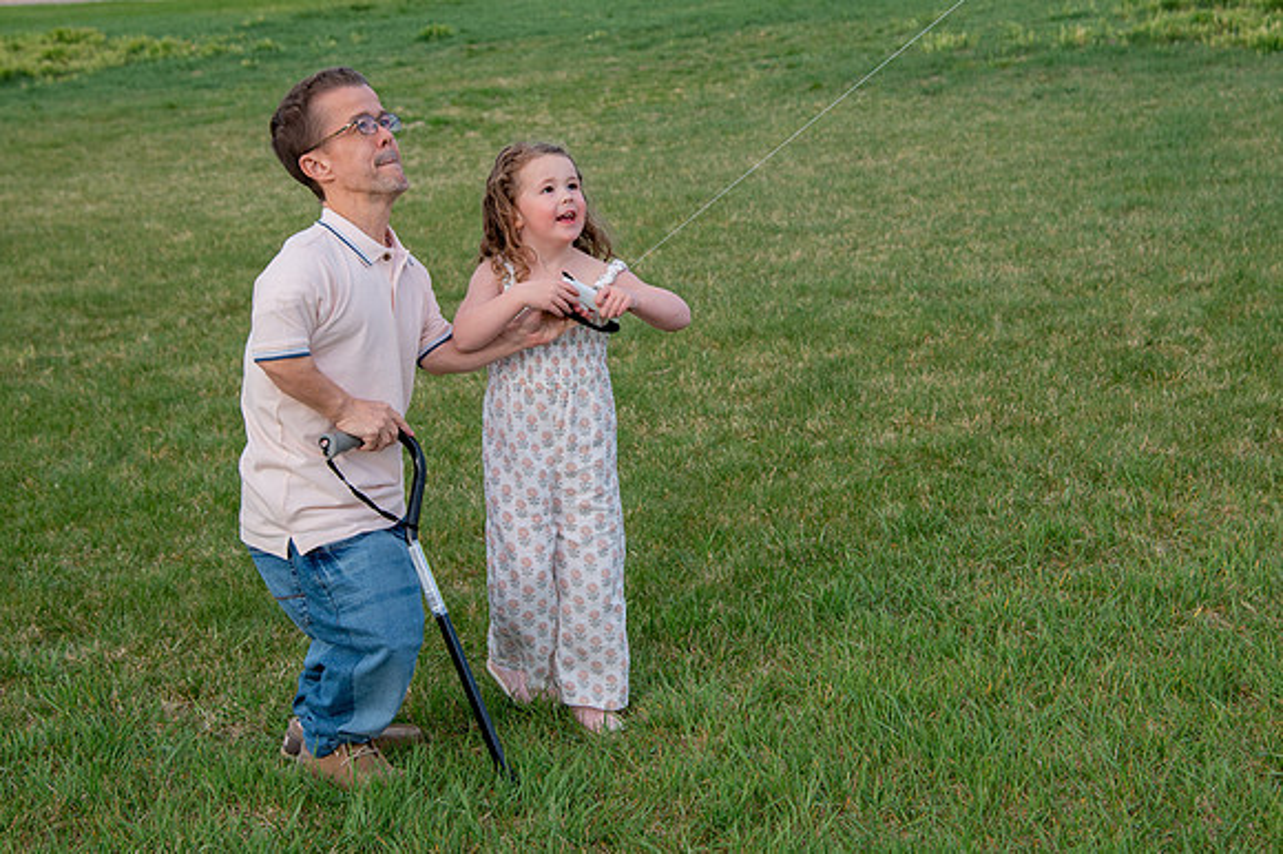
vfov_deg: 18.0
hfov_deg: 26.9
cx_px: 642
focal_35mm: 75
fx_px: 2678
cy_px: 237
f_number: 5
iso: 200
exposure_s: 1/400
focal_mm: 52
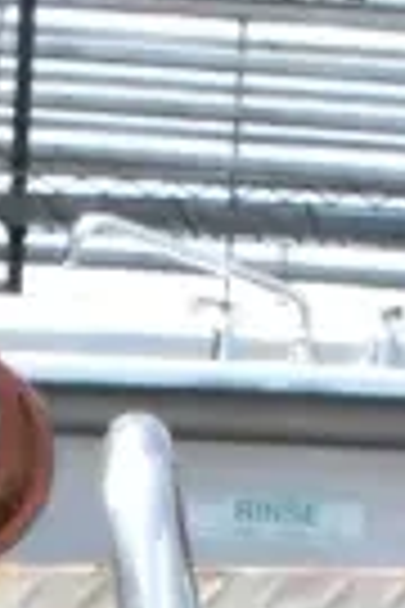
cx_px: 256
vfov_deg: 8.7
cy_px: 1700
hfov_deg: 6.7
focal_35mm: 204
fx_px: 3442
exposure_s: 1/1600
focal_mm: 20
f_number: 20
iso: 6400
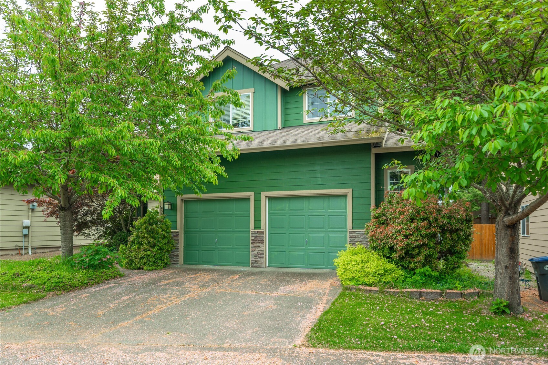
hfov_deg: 73.7
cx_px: 274
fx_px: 365
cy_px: 182
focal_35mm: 24
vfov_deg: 53.1
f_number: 7.1
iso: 200
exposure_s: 1/30
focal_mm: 24
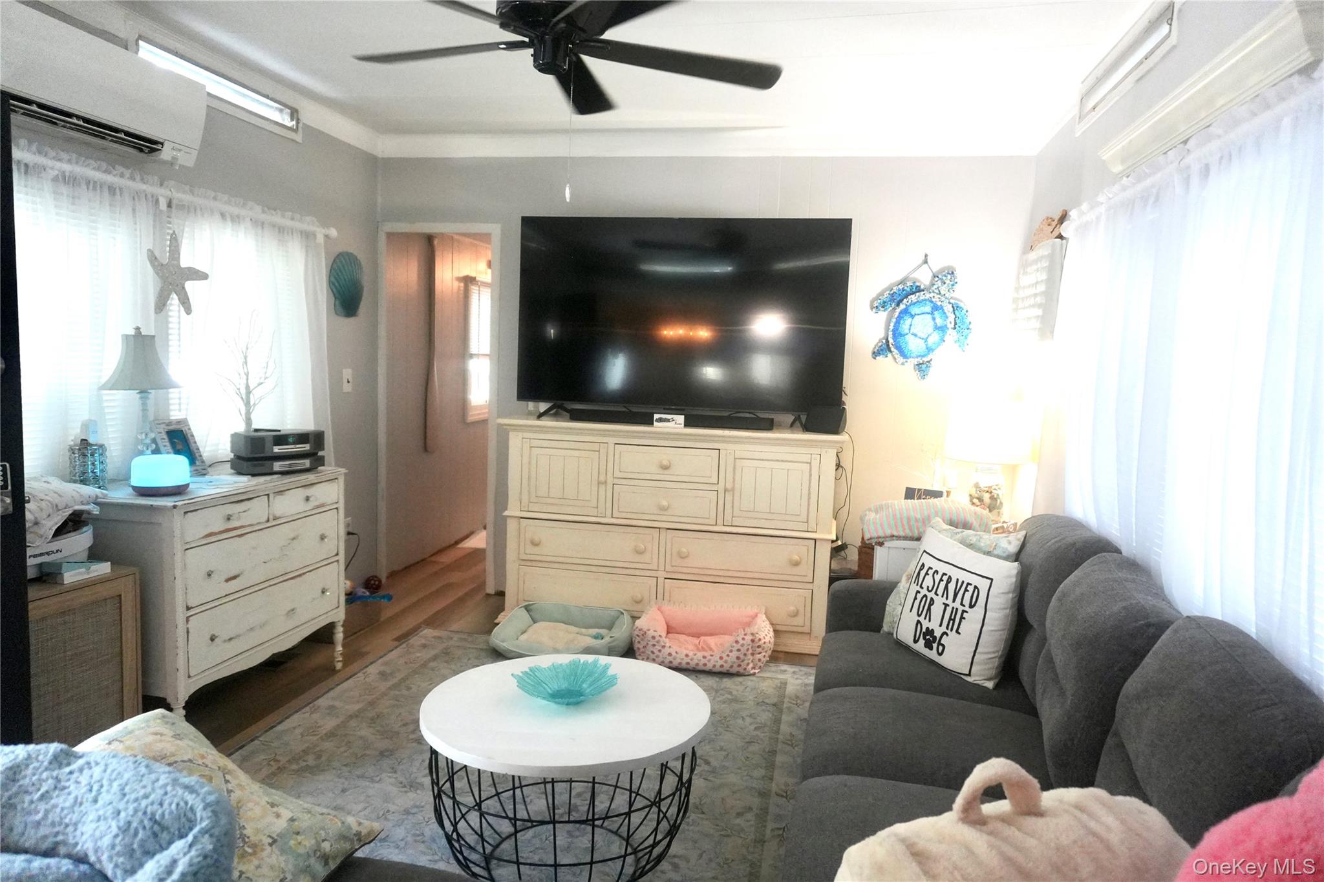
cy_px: 441
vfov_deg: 53.1
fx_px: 883
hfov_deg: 73.7
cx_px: 662
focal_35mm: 24
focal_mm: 16
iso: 3200
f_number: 3.5
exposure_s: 1/160
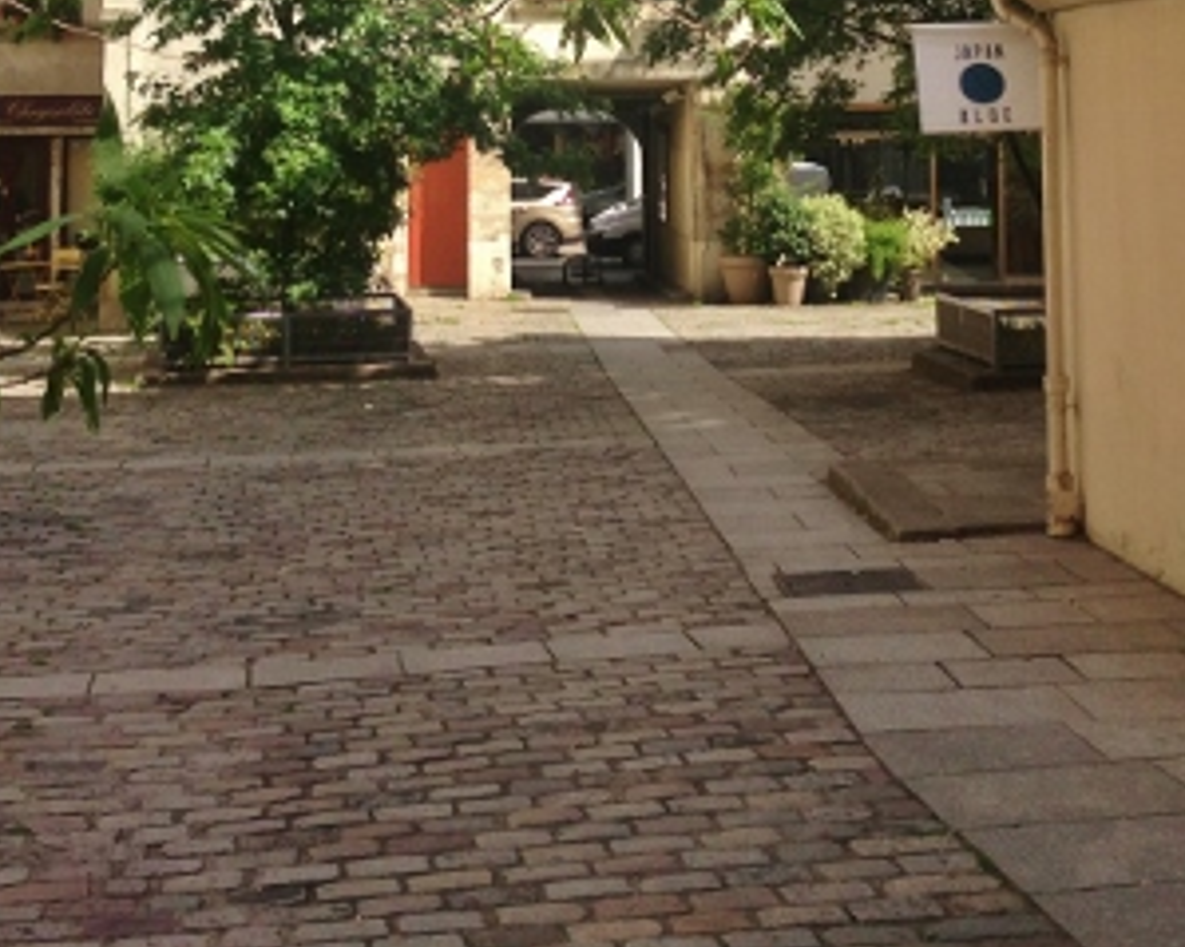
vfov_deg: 21.4
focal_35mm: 69
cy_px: 8
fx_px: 2419
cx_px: 709
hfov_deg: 27.5
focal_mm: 4.13
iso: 50
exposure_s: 1/847
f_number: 2.4
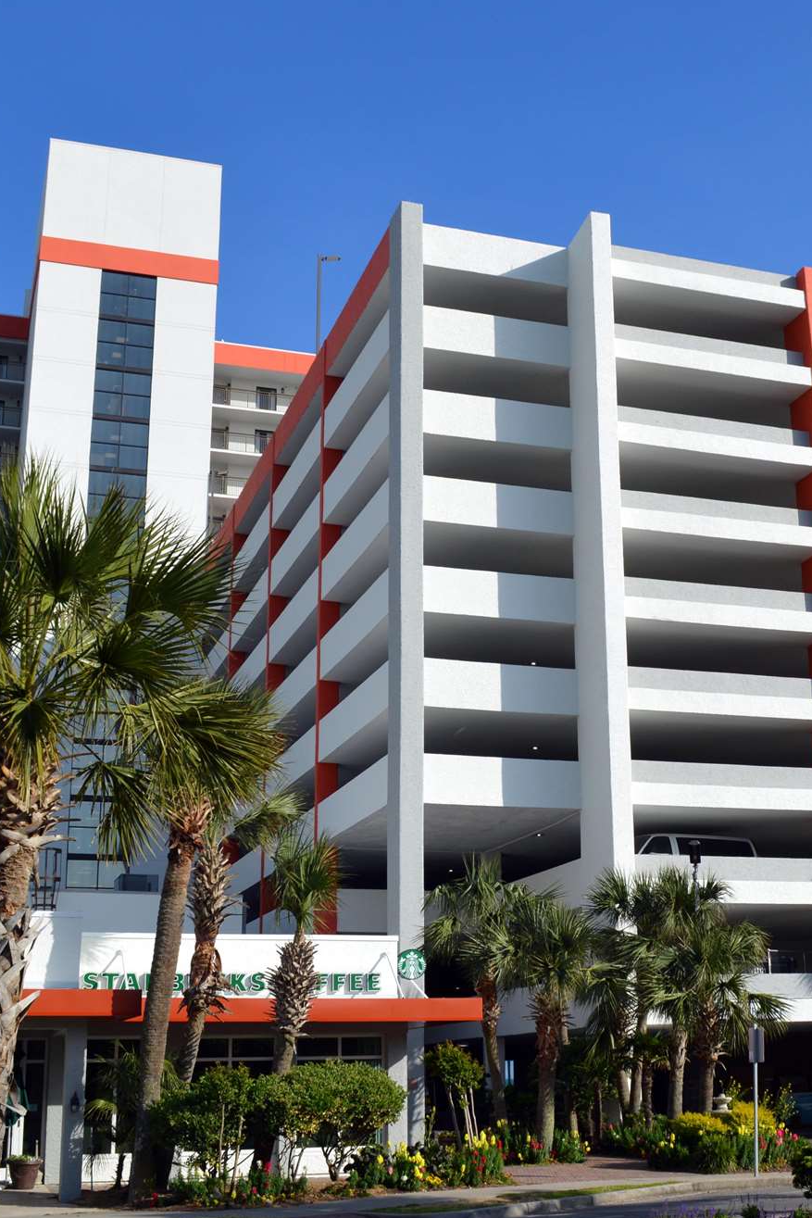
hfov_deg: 31.4
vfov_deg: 46.4
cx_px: 594
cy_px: 623
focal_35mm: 42
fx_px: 1421
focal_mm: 18
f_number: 9
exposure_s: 1/320
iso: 100
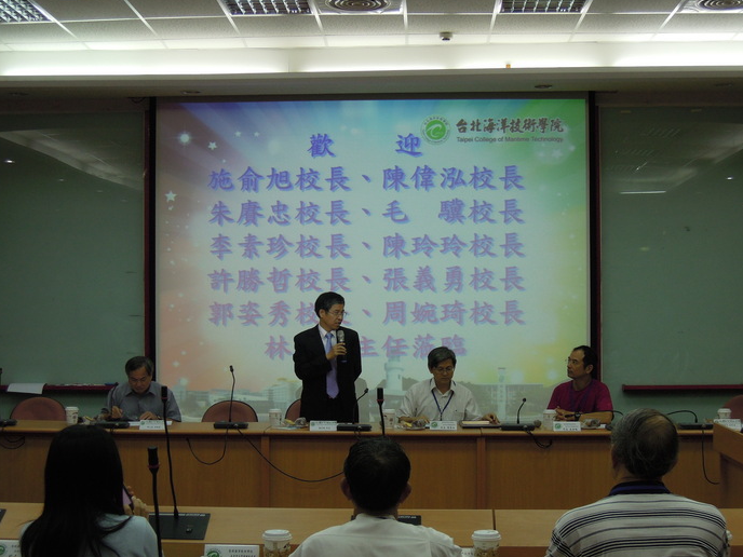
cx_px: 368
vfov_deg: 26.1
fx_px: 1202
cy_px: 277
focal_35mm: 56
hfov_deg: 34.3
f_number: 4
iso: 250
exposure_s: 1/60
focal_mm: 9.9
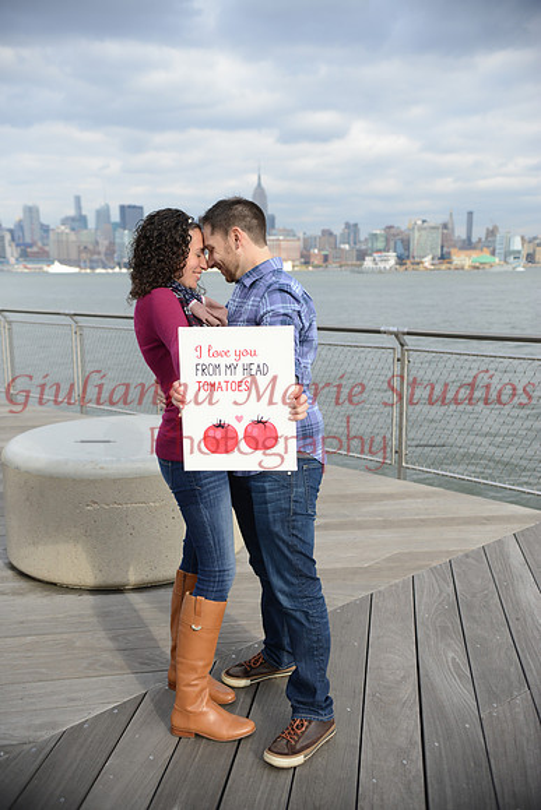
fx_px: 788
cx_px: 270
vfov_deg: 54.4
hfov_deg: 37.9
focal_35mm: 35
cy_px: 405
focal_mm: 35
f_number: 4.5
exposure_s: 1/640
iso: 250
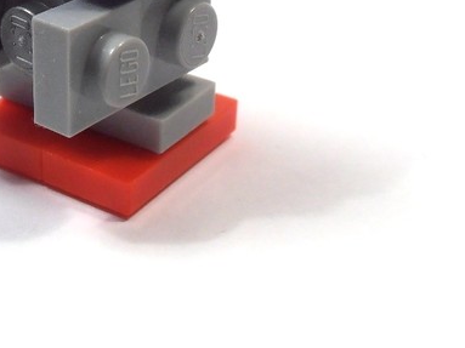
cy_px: -3
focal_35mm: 87
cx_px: 55
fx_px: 1168
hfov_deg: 22.0
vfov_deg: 16.6
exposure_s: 1/100
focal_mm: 6.61
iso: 80
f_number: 3.9
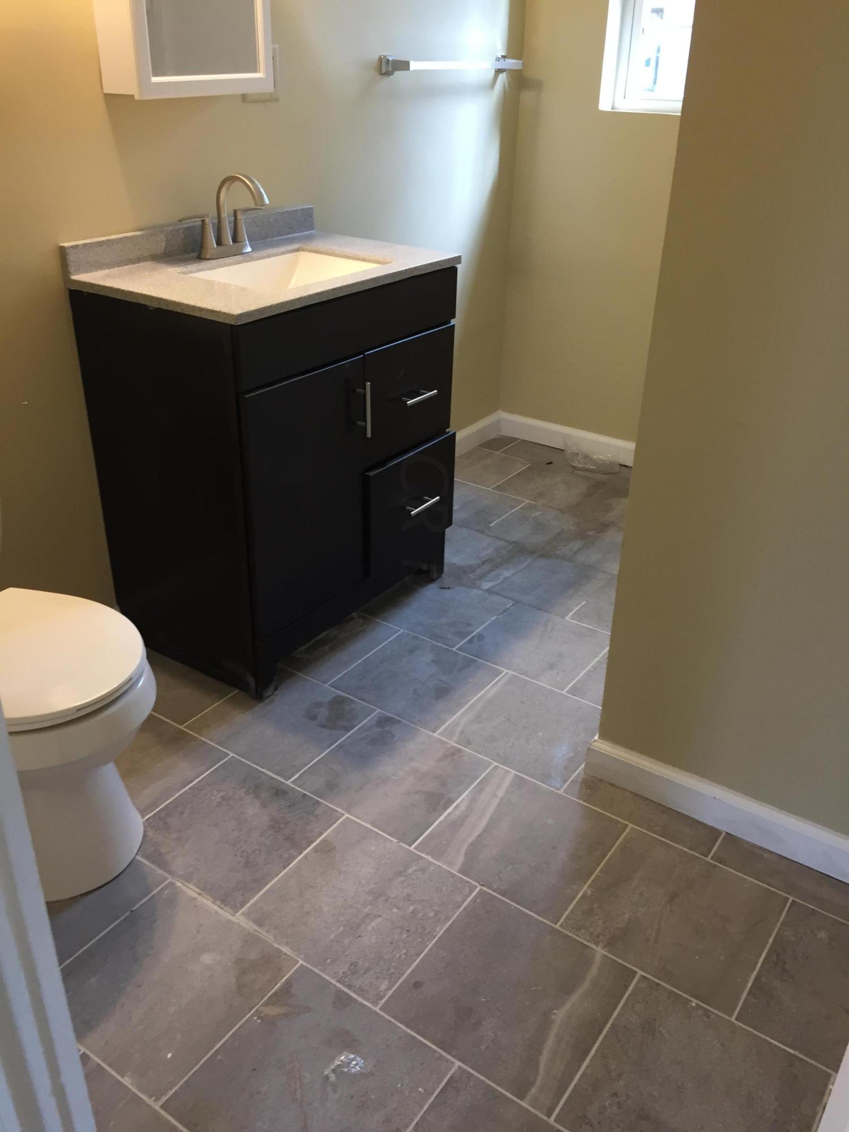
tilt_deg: -28.2
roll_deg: -1.0
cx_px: 424
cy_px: 566
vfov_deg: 61.7
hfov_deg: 48.2
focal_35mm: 29
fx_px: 948
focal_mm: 4.15
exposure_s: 1/30
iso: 80
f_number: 2.2
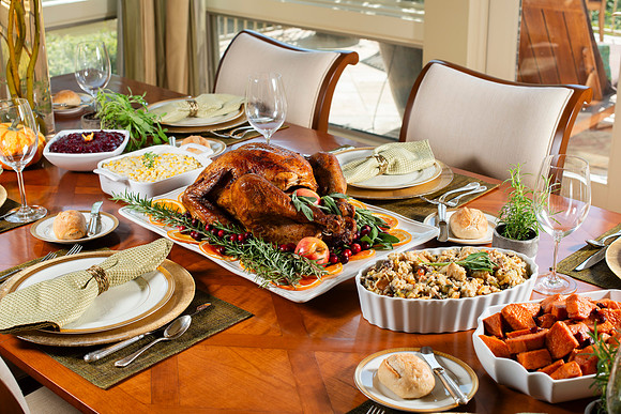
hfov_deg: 39.6
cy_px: 207
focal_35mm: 50
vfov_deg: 27.0
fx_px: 863
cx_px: 310
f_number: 7.1
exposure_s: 1/160
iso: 250
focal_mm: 50
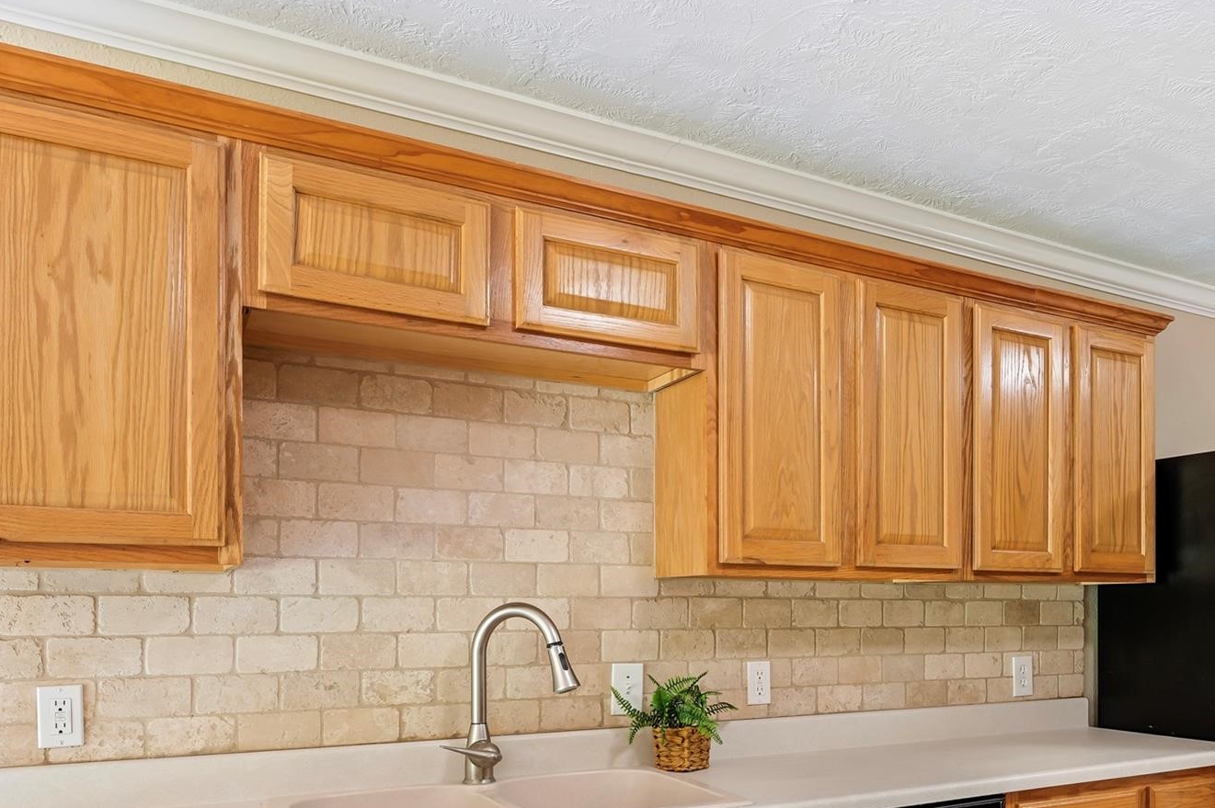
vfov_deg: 41.0
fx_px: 1046
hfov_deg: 59.0
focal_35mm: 31
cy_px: 614
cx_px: 803
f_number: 6.3
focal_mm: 20
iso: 125
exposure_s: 1/2.5
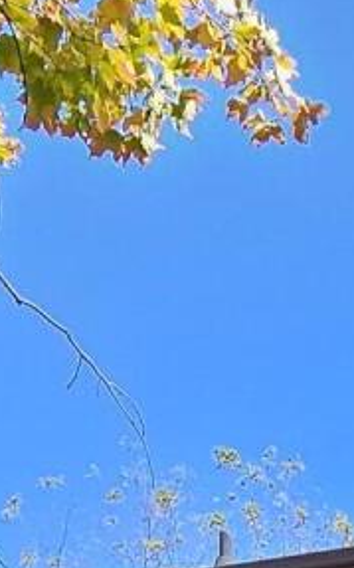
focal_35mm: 96
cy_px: 1174
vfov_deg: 16.1
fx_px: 1484
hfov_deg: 12.9
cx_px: 522
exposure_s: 1/247
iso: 32
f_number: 2.2
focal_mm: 1.74
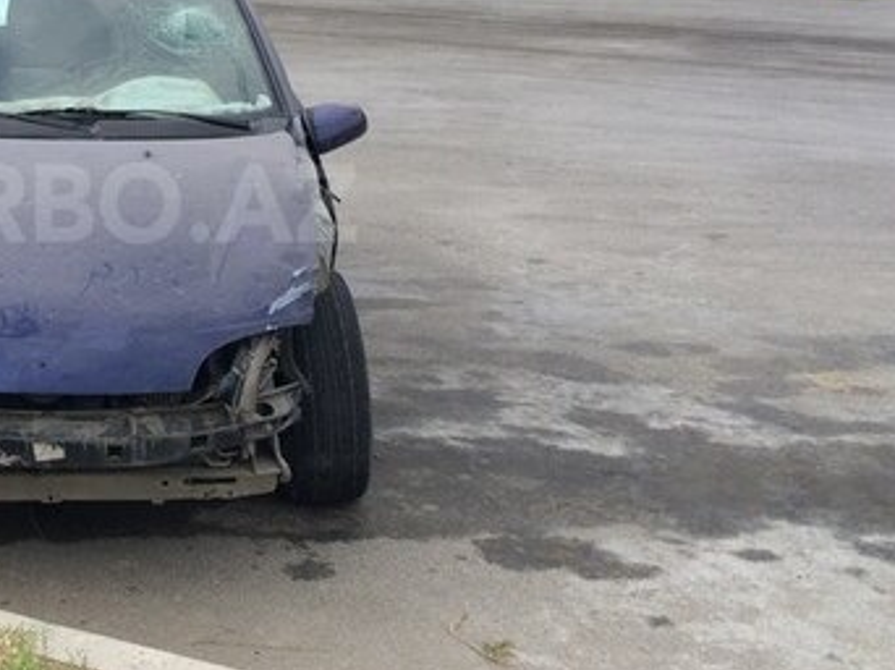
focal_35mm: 56
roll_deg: +3.1
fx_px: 1447
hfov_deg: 32.6
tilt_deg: -13.5
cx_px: 89
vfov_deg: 25.9
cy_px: 203
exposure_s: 1/873
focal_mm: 4.15
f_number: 2.2
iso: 32
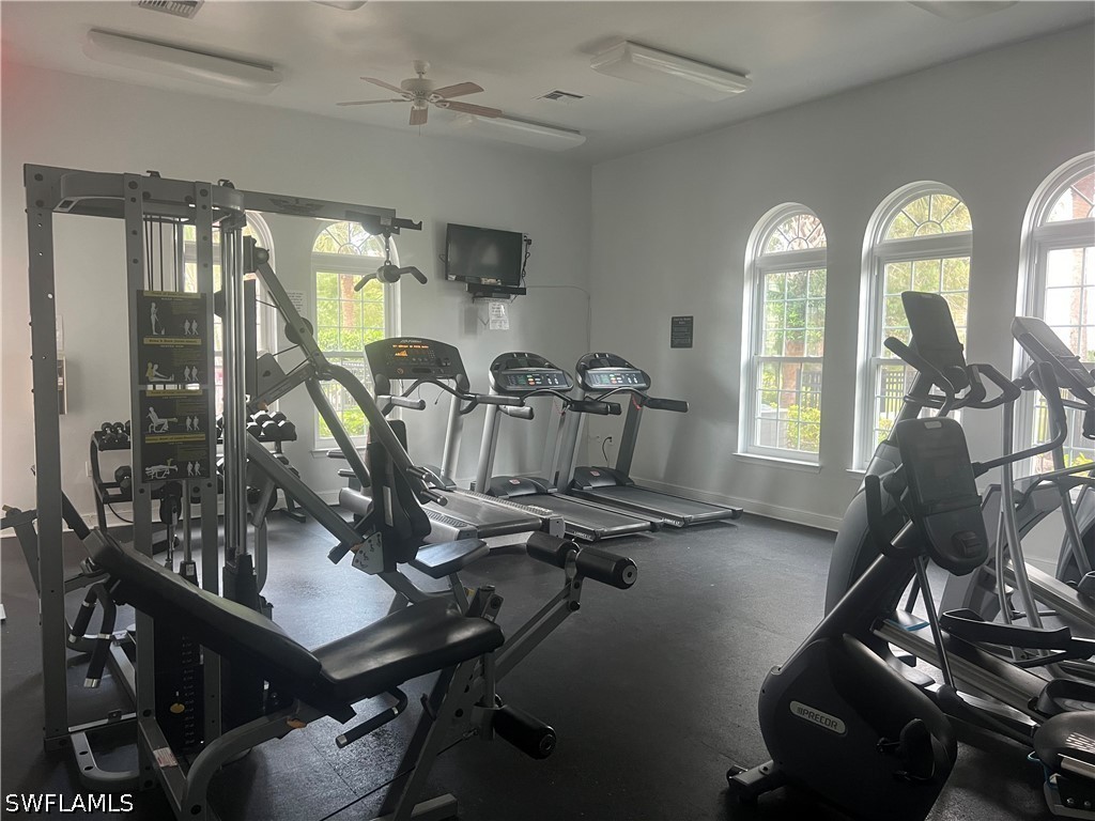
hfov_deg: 67.3
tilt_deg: -4.8
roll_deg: -0.4
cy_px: 410
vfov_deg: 53.1
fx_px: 822
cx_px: 548
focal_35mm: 26
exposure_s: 1/60
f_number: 1.5
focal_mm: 5.7
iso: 250
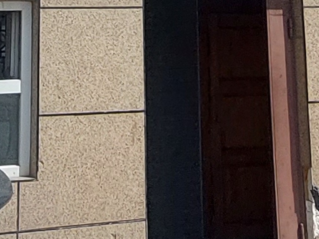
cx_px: 103
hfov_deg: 19.2
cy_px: -267
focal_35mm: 102
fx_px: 940
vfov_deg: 12.4
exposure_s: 1/3279
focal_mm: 1.74
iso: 50
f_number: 2.2
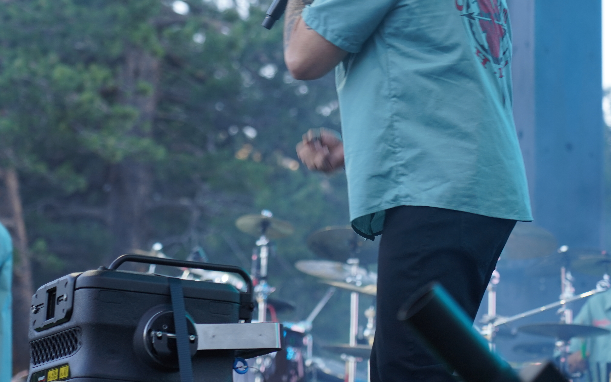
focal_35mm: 159
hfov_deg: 13.2
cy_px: 91
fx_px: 2648
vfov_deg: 8.2
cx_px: 255
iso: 250
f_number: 4
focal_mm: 105
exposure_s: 1/125
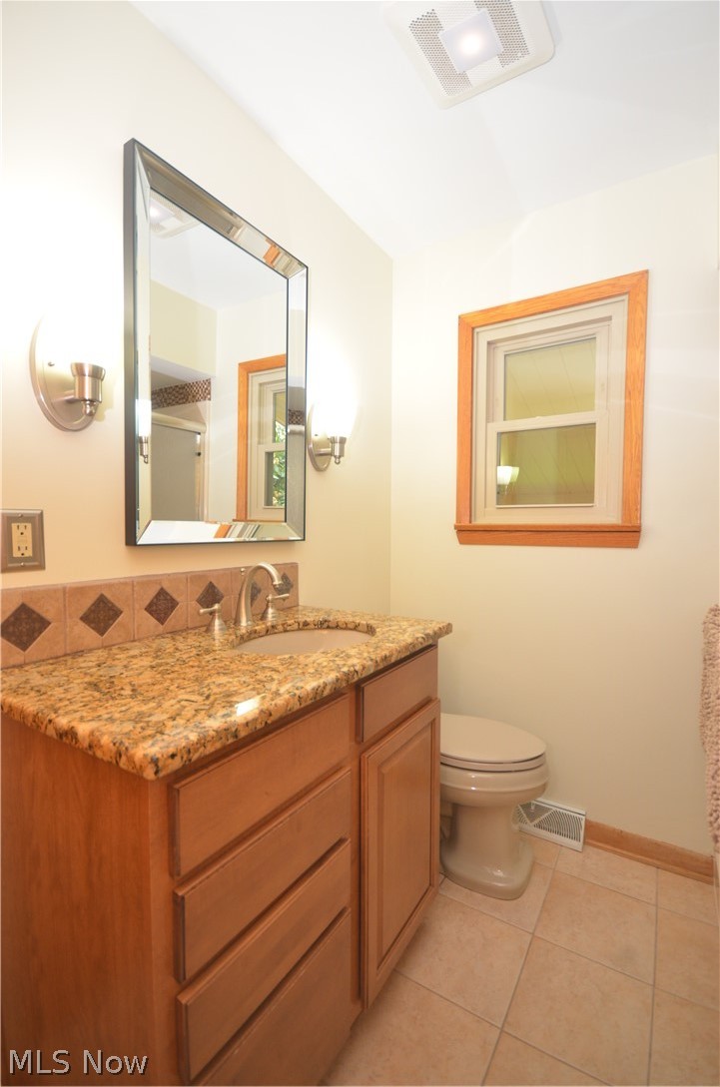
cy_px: 544
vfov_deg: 100.5
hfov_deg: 77.1
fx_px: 452
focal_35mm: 15
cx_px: 360
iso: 560
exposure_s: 1/60
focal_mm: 10
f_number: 4
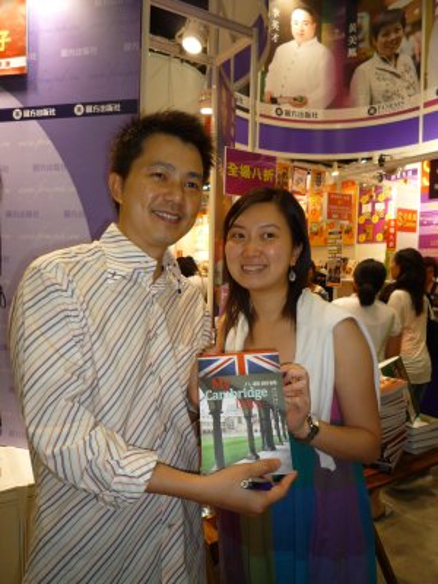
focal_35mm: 25
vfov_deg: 69.4
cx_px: 219
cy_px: 292
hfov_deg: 54.9
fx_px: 422
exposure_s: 1/30
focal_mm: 4.4
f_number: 2.8
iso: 100
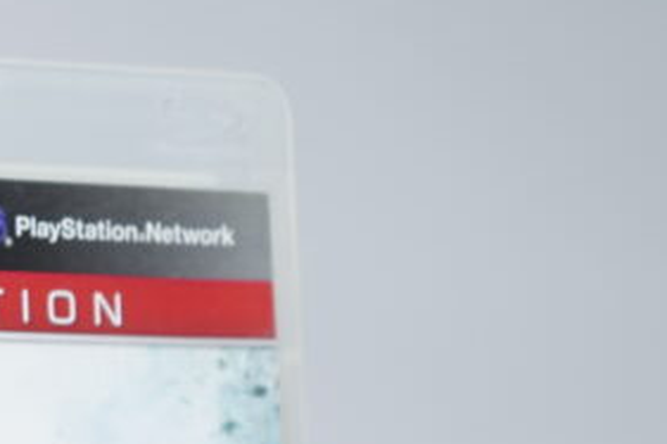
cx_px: -176
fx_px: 3166
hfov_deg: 11.7
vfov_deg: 7.8
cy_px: 727
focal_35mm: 171
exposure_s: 1/10
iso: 160
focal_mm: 40
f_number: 4.5
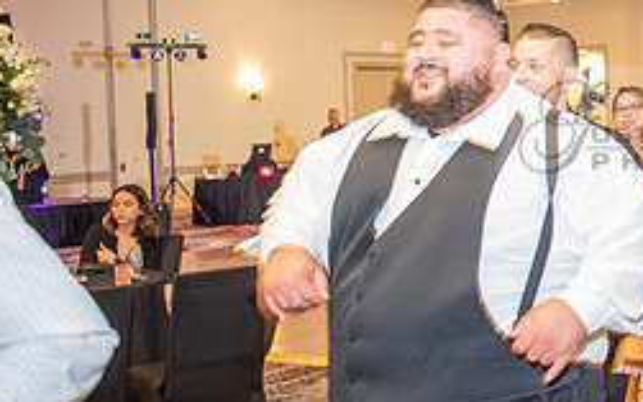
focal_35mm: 73
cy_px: 127
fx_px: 1280
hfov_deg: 25.9
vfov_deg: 17.8
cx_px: 720
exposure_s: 1/50
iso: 1600
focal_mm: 31
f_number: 2.8
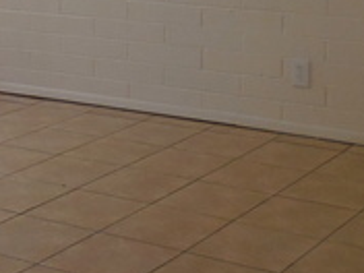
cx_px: 125
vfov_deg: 15.4
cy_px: 23
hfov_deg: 20.6
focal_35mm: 95
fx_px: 999
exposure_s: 1/30
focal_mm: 4.5
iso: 180
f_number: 3.3
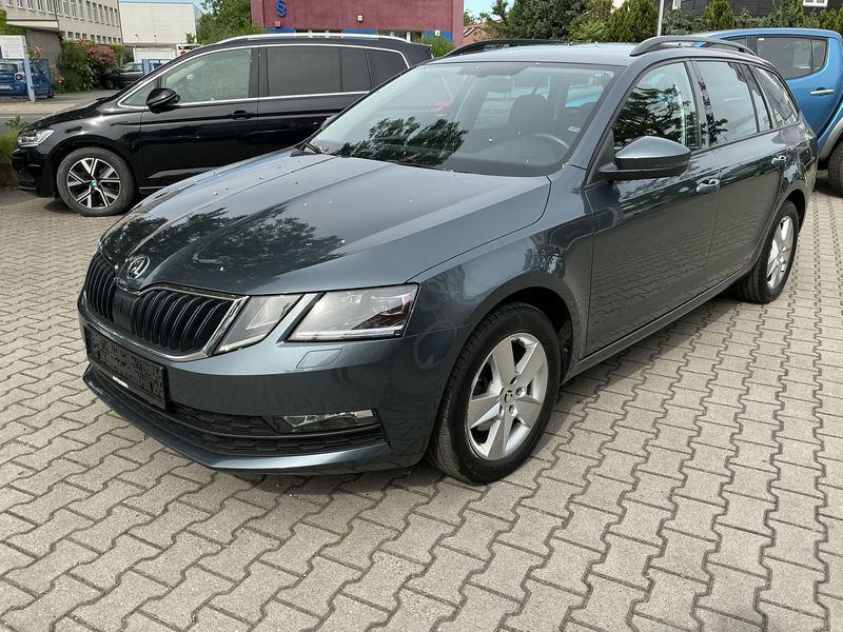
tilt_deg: -20.0
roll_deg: -2.2
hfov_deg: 63.4
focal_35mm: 28
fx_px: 682
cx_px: 422
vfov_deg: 49.7
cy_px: 316
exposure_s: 1/816
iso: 25
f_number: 1.8
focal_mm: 3
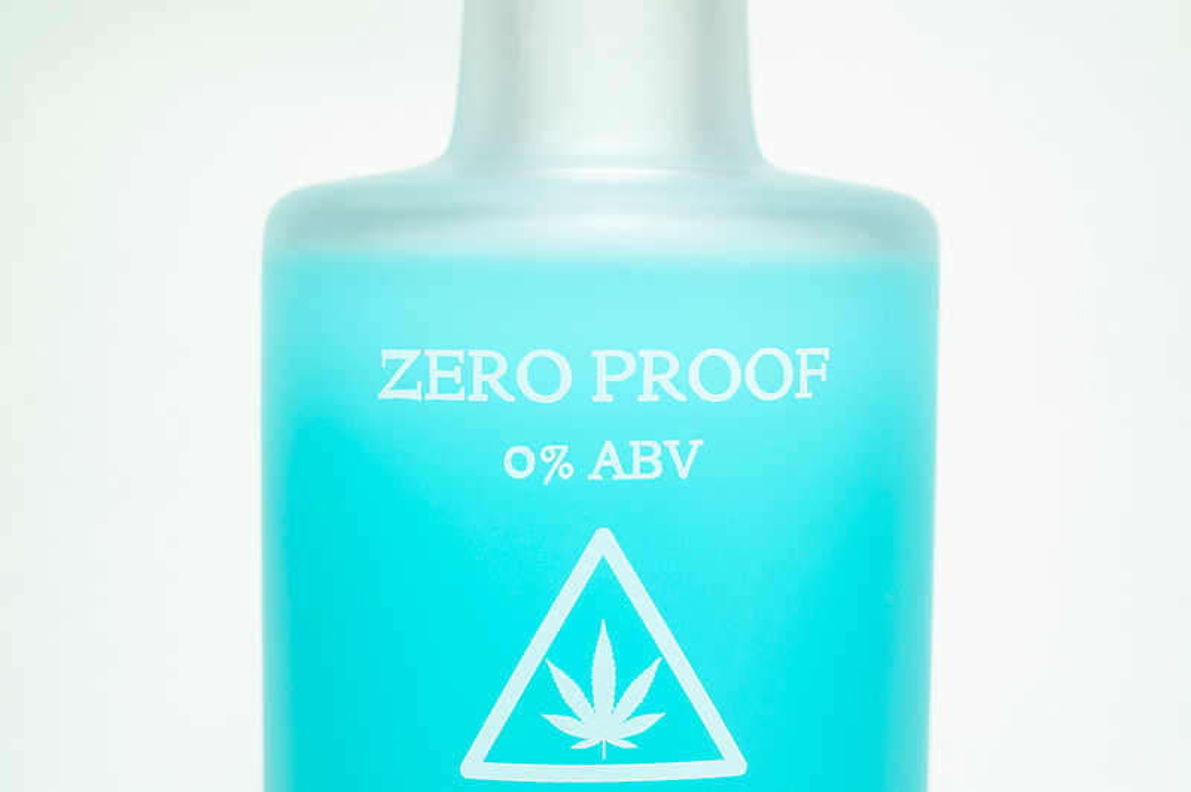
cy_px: 489
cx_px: 686
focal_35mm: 62
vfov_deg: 21.9
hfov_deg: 32.5
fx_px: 2041
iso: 200
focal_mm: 50
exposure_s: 1/60
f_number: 11
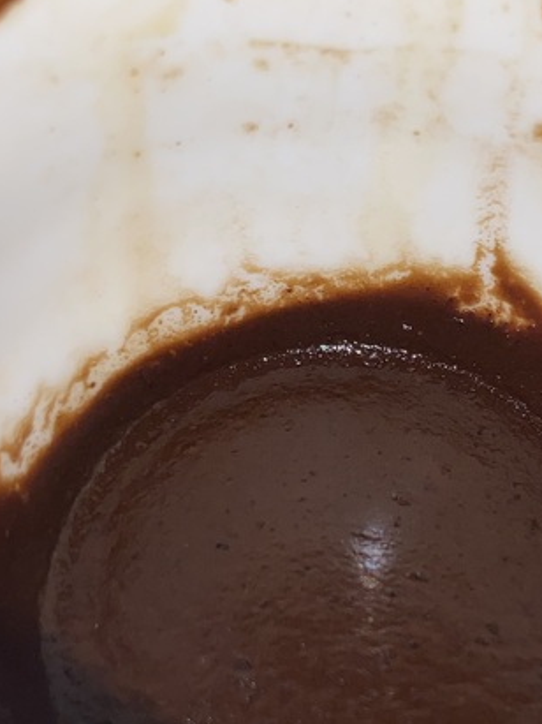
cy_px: 382
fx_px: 1170
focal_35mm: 56
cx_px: 373
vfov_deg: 34.4
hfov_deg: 25.9
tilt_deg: -74.7
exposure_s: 1/1838
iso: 32
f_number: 1.8
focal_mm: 4.25
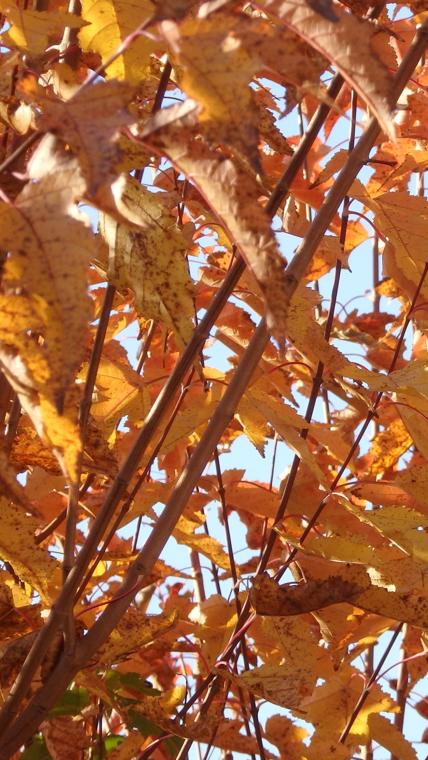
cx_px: 489
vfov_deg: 8.0
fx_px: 5445
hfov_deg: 4.5
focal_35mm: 270
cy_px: 379
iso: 125
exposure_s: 1/250
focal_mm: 33.2
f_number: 5.8
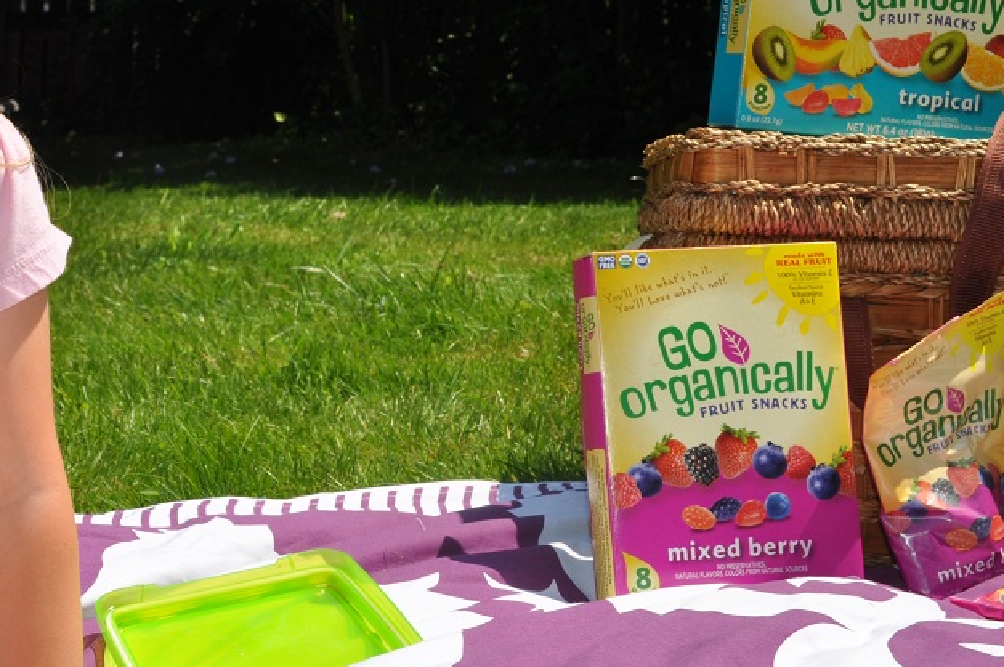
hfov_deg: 25.7
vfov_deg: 17.6
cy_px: 241
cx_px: 154
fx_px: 2145
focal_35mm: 77
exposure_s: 1/200
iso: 200
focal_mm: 30
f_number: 16
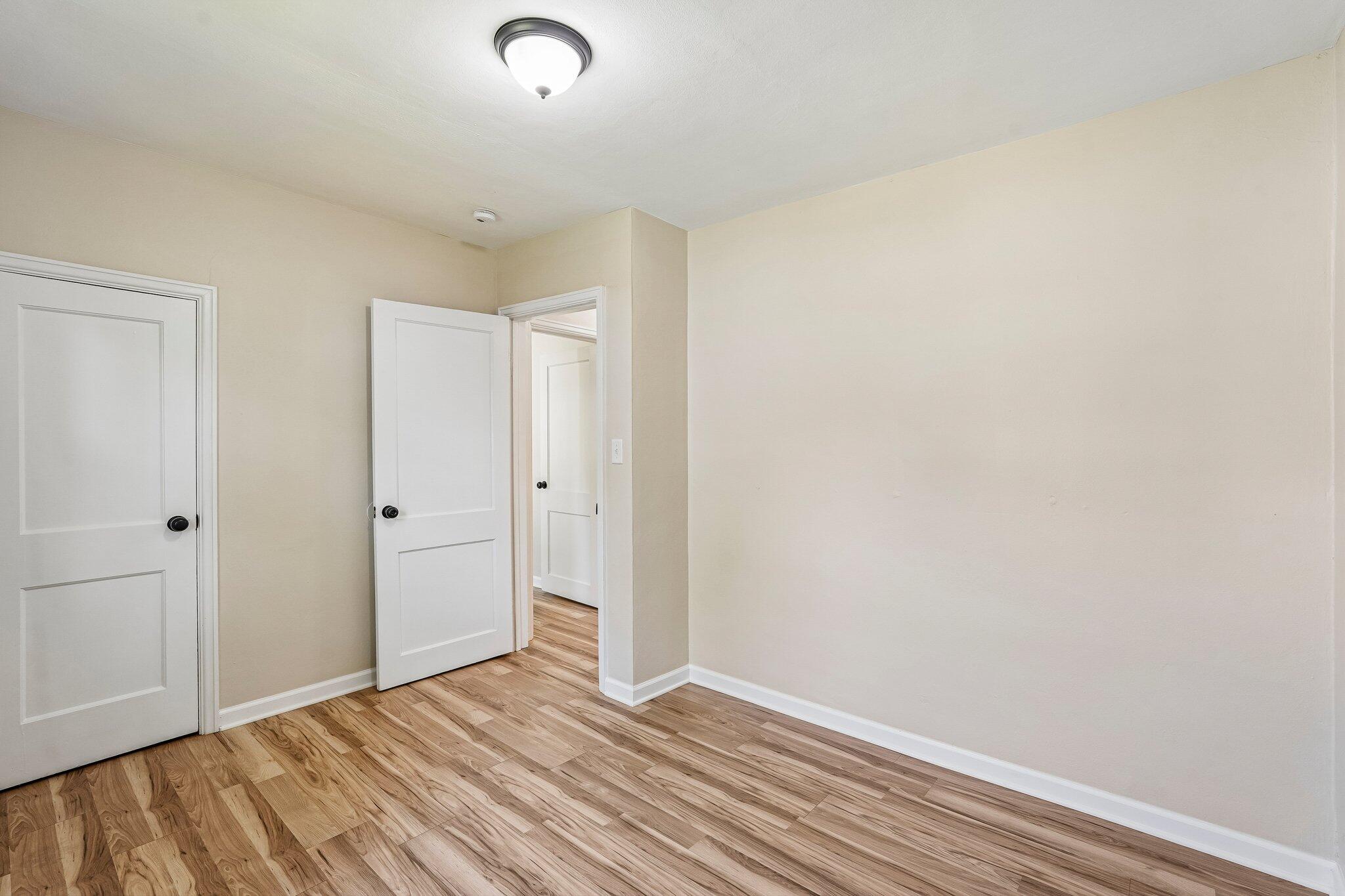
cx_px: 672
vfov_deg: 72.0
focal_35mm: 16
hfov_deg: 95.0
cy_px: 448
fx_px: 616
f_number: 8
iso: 400
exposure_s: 1/25
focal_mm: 16.5
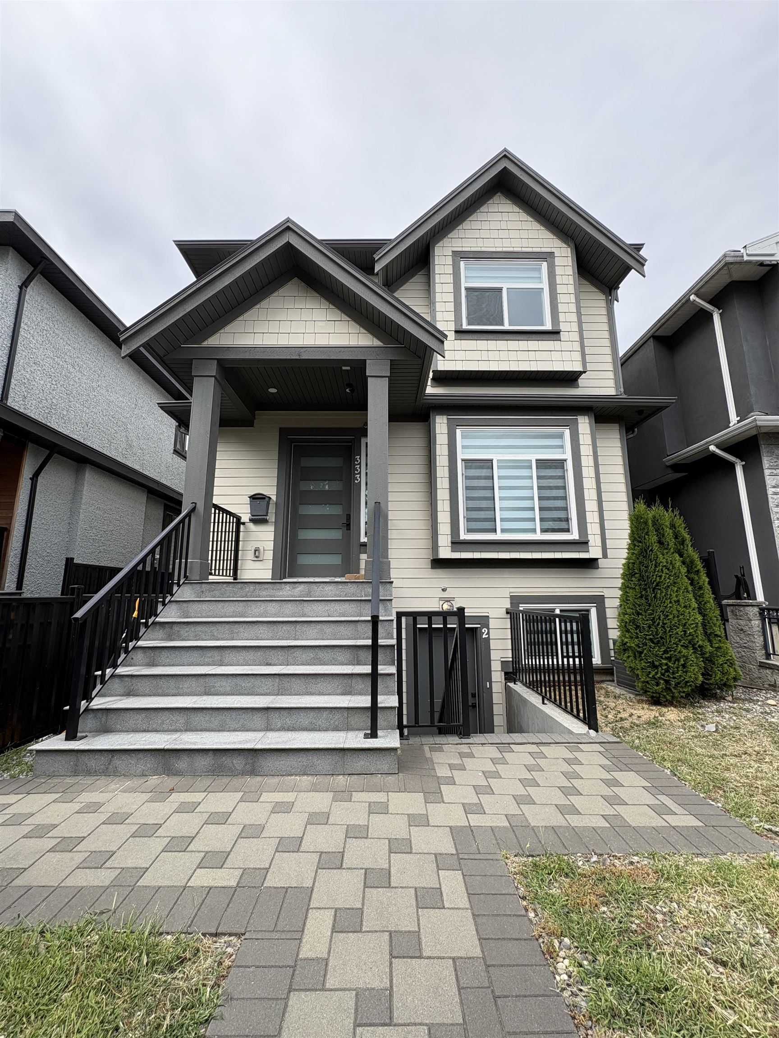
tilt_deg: +10.9
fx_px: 420
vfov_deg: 102.1
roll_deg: +0.2
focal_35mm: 14
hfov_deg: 85.7
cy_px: 519
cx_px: 390
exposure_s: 1/636
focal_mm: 2.22
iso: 40
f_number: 2.2
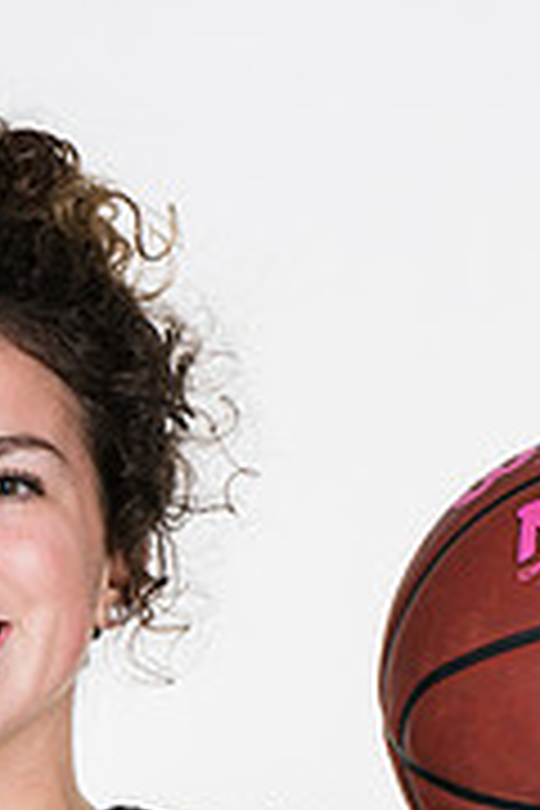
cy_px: 655
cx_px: -54
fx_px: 14691
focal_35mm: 653
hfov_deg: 2.1
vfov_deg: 3.2
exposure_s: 1/160
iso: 200
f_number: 6.3
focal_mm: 135
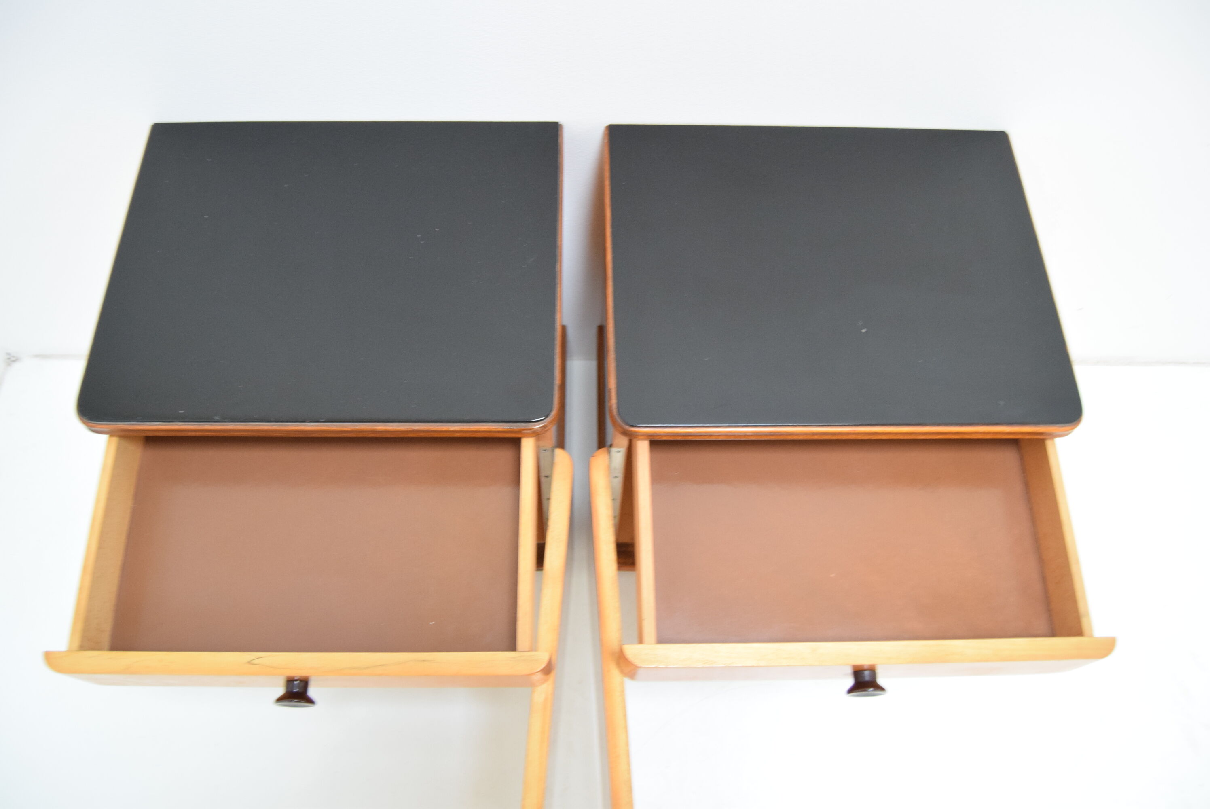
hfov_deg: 67.3
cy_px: 404
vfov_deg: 48.0
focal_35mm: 27
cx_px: 605
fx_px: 908
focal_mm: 18
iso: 1600
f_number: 3.5
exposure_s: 1/20
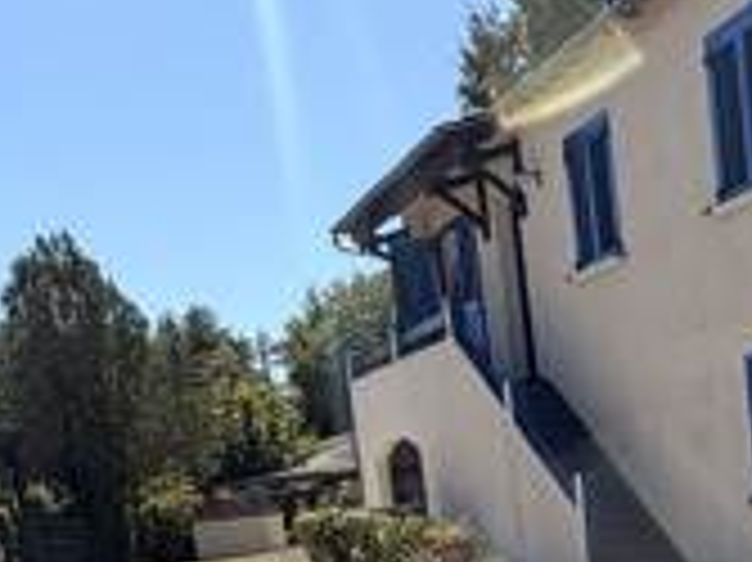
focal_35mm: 67
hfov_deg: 26.1
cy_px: 701
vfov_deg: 20.3
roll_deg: +3.0
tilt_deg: -6.1
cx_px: 887
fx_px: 1454
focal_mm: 2.22
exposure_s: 1/779
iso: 20
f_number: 2.2
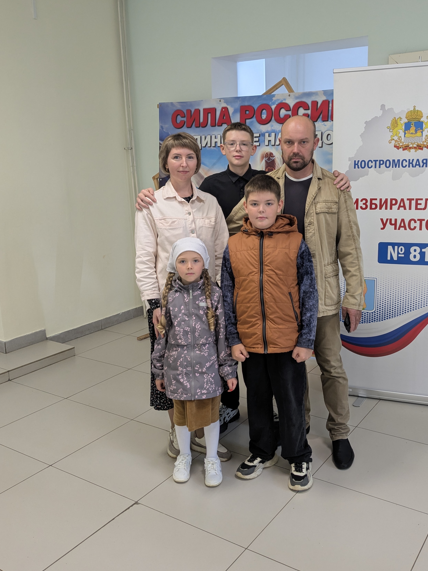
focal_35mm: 33
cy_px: 278
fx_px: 544
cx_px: 242
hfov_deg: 42.9
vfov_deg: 55.3
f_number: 1.73
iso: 58
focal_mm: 4.38
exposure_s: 1/33.3
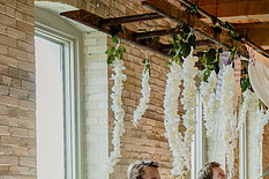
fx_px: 665
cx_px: 294
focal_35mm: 89
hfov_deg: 21.7
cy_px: 214
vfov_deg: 14.8
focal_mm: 35
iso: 1250
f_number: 2.8
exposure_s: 1/400
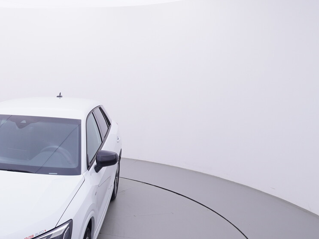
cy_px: 188
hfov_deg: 40.1
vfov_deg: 33.5
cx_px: 10
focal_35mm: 42
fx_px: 387
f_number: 5
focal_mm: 15
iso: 200
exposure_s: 1/80
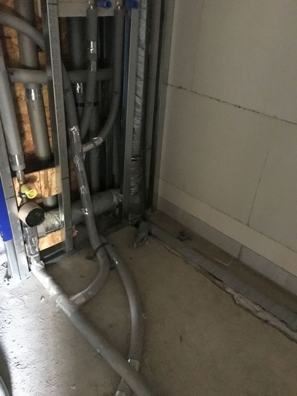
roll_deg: -5.4
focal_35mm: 29
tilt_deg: -32.8
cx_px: 148
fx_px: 332
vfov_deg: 61.7
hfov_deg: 48.2
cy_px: 198
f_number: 2.2
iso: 2000
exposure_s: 1/17
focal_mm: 4.15
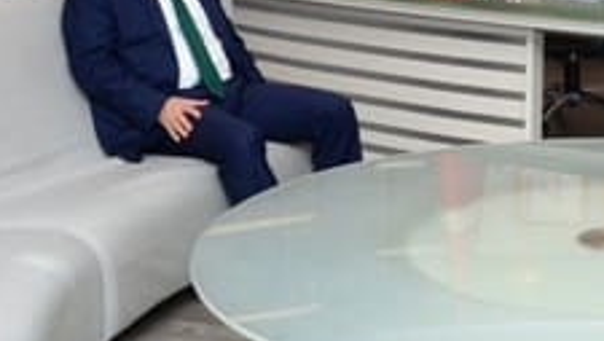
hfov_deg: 20.7
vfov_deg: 12.3
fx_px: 1571
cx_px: 676
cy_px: 78
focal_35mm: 98
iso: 1000
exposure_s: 1/60
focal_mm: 22
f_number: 7.1
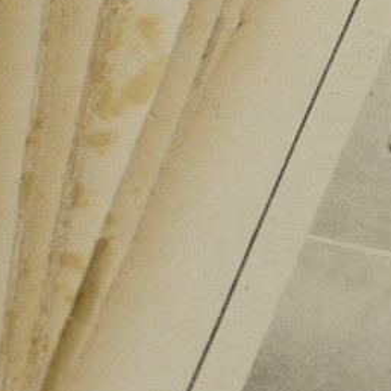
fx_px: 3156
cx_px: 741
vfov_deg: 7.0
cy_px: -92
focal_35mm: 247
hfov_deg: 6.9
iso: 250
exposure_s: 1/40
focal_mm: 30
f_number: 7.1
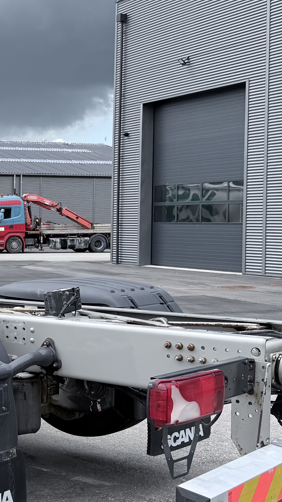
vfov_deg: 31.9
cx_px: -131
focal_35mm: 66
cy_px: 242
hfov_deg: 16.7
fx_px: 877
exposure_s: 1/2801
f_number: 1.78
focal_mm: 6.76
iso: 80
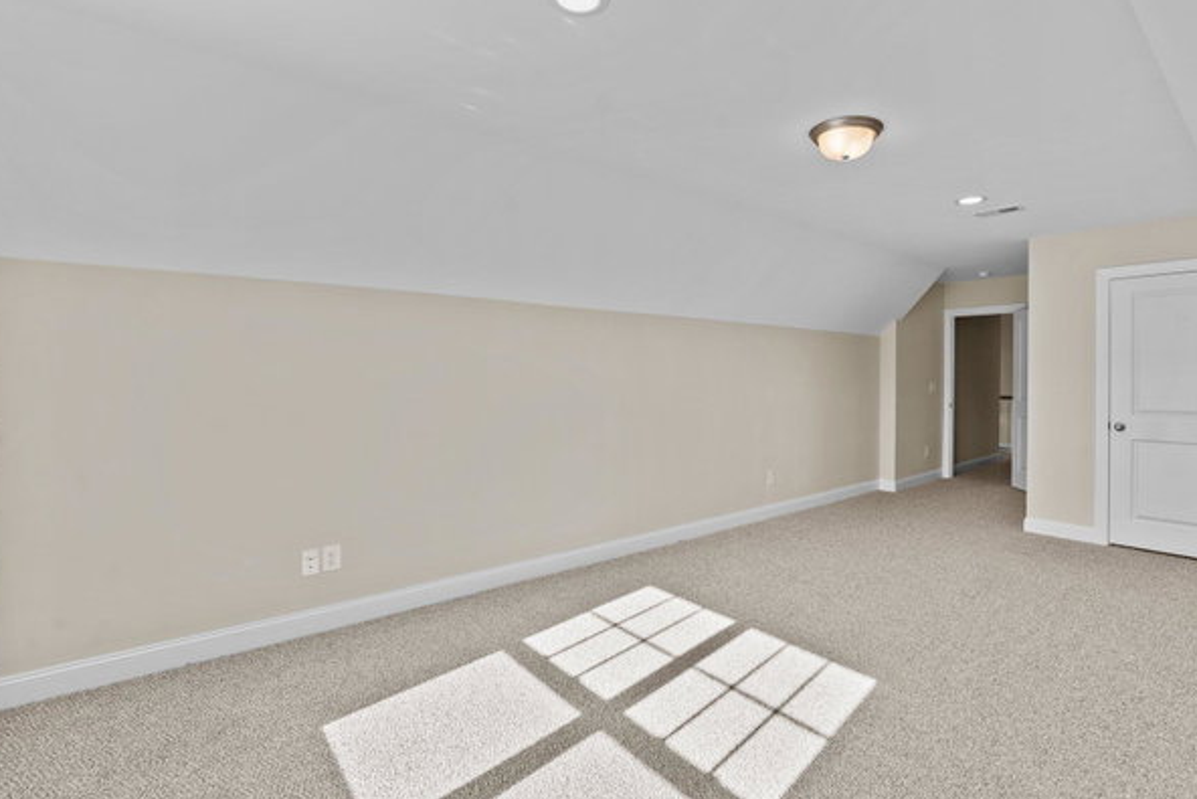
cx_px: 664
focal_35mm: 17
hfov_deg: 92.9
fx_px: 565
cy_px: 394
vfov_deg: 70.5
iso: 160
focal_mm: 14
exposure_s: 1/25
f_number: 8
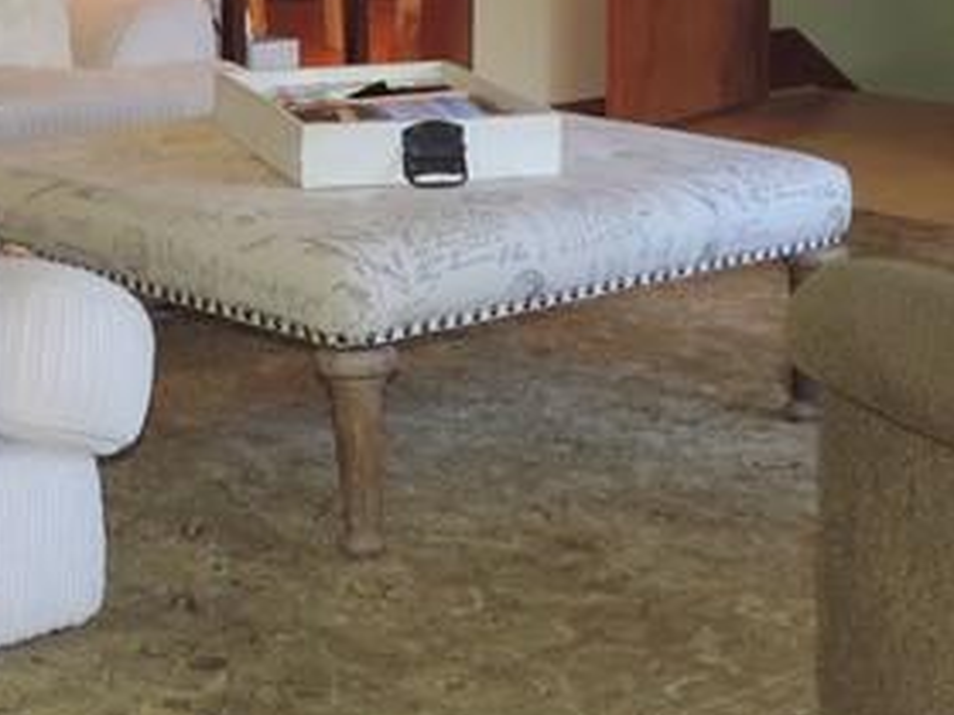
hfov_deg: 22.2
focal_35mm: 88
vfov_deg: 16.4
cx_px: 414
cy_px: -3
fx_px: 2424
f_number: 3
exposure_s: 1/30
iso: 200
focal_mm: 4.3
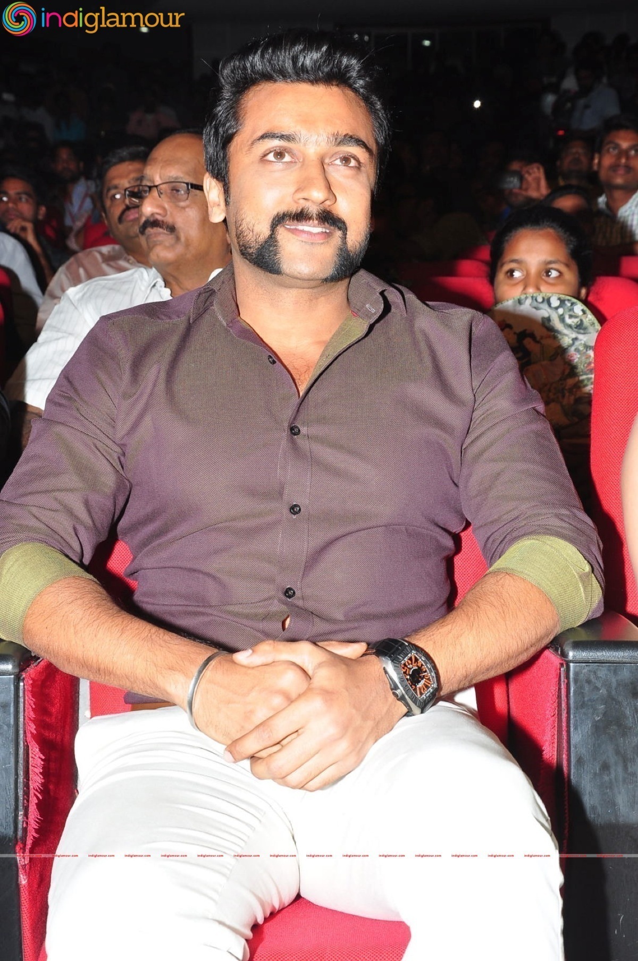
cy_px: 480
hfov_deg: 22.6
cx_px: 319
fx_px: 1600
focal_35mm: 60
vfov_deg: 33.4
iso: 400
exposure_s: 1/125
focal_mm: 40
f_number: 9
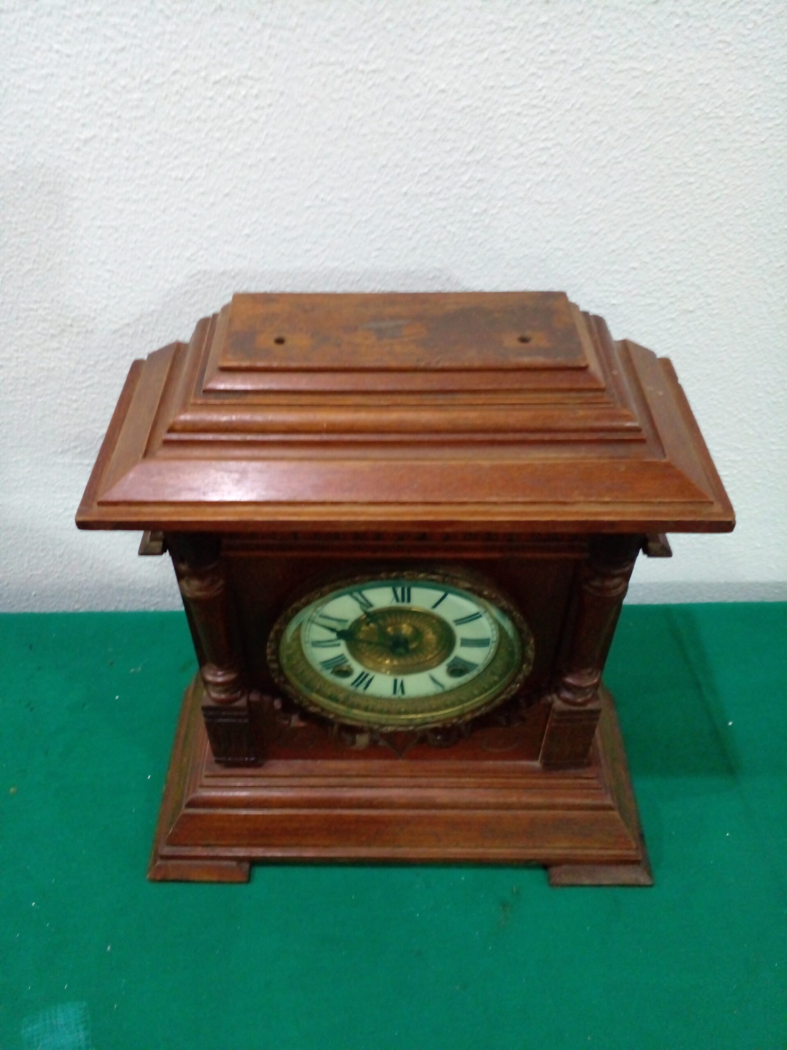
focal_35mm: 27
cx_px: 394
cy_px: 525
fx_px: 818
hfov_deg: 51.4
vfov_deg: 65.3
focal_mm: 3.6
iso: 500
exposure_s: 1/25
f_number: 1.9
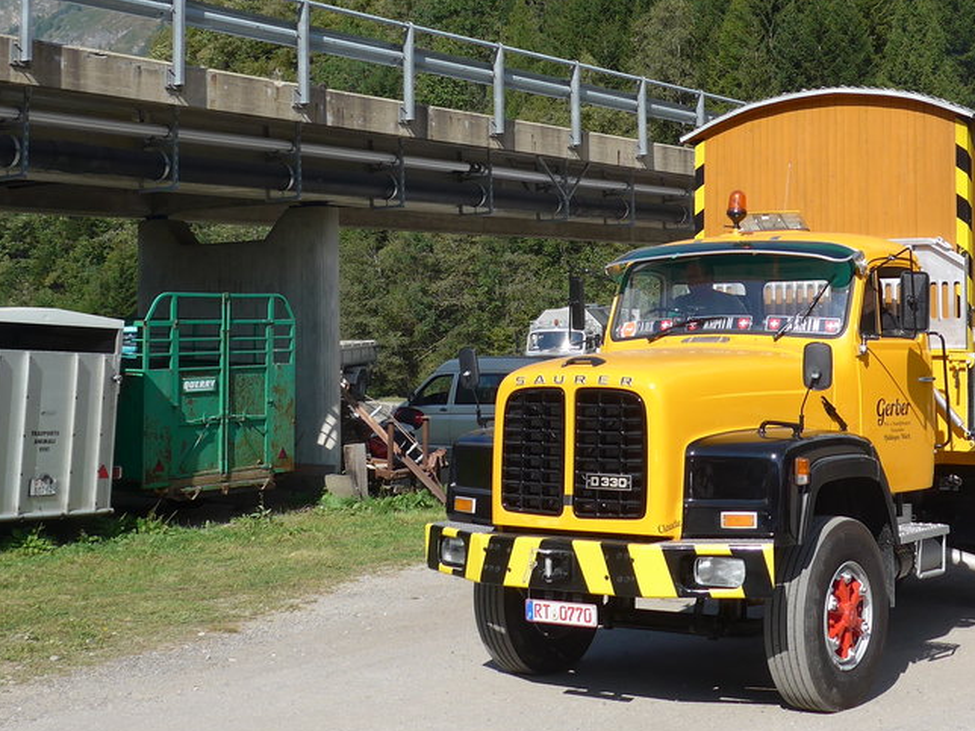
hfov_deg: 35.4
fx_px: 1521
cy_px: 222
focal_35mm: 54
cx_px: 580
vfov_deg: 26.8
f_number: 2.8
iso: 80
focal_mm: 6
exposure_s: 1/1300
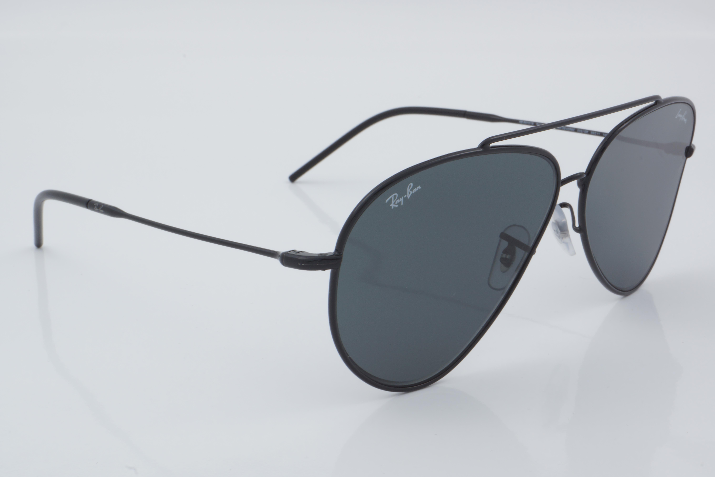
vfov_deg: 18.2
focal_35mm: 75
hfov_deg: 27.0
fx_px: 1489
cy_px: 238
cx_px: 358
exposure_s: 1/4
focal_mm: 50
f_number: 32
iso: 100
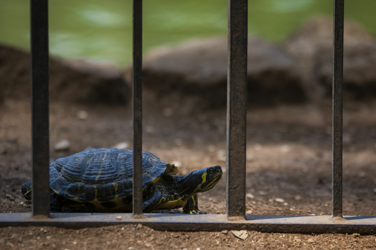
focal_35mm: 285
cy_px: 125
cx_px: 188
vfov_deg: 4.8
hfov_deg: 7.2
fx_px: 2976
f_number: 2.8
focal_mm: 190
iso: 100
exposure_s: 1/1250
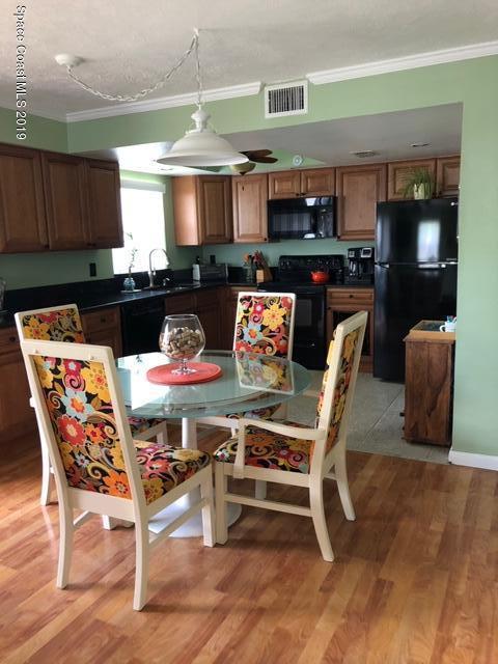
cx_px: 249
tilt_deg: -9.7
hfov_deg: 49.7
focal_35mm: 28
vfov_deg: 63.4
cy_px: 332
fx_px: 537
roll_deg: +2.6
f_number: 1.8
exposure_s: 1/11
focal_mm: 3.99
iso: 100
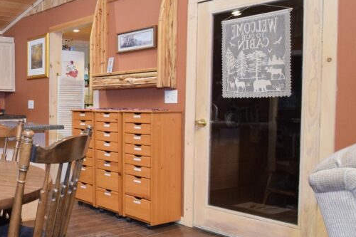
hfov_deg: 42.5
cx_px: -30
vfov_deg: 36.8
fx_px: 356
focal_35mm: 36
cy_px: 112
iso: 1400
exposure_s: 1/60
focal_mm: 10
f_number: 4.5
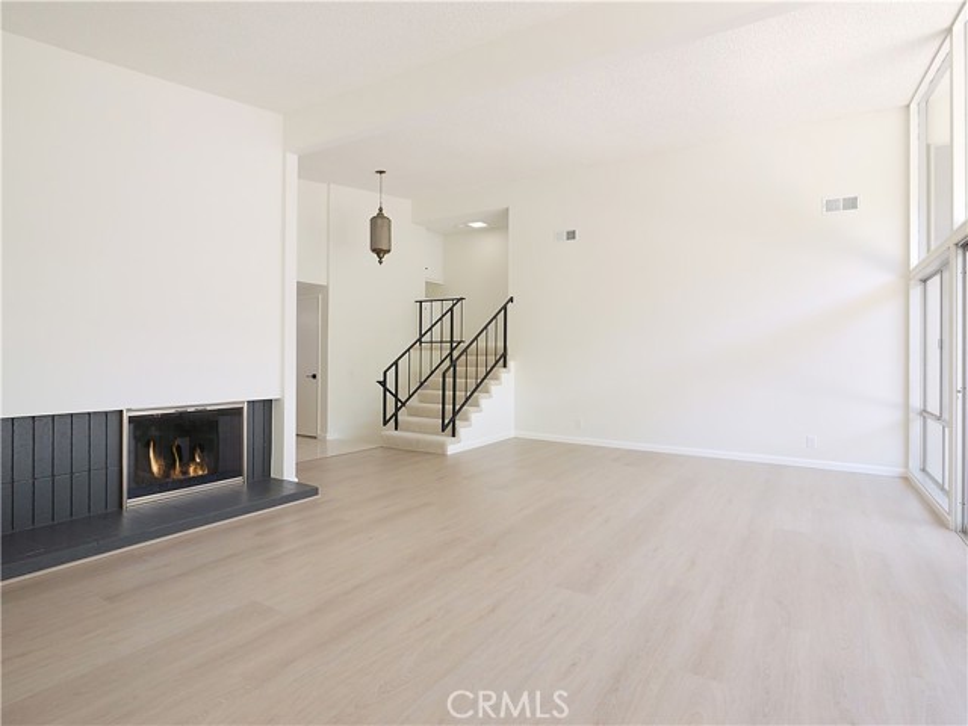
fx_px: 503
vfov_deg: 71.6
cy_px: 363
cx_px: 484
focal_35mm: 18
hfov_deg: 87.8
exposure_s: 1/160
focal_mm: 9
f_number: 8
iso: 2000
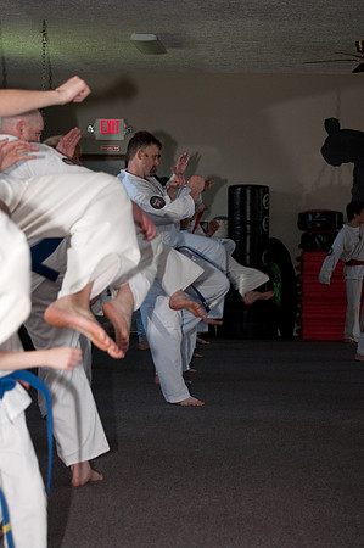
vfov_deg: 19.5
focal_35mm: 105
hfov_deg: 13.0
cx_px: 182
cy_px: 274
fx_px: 1596
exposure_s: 1/200
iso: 800
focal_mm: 70
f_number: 4.5
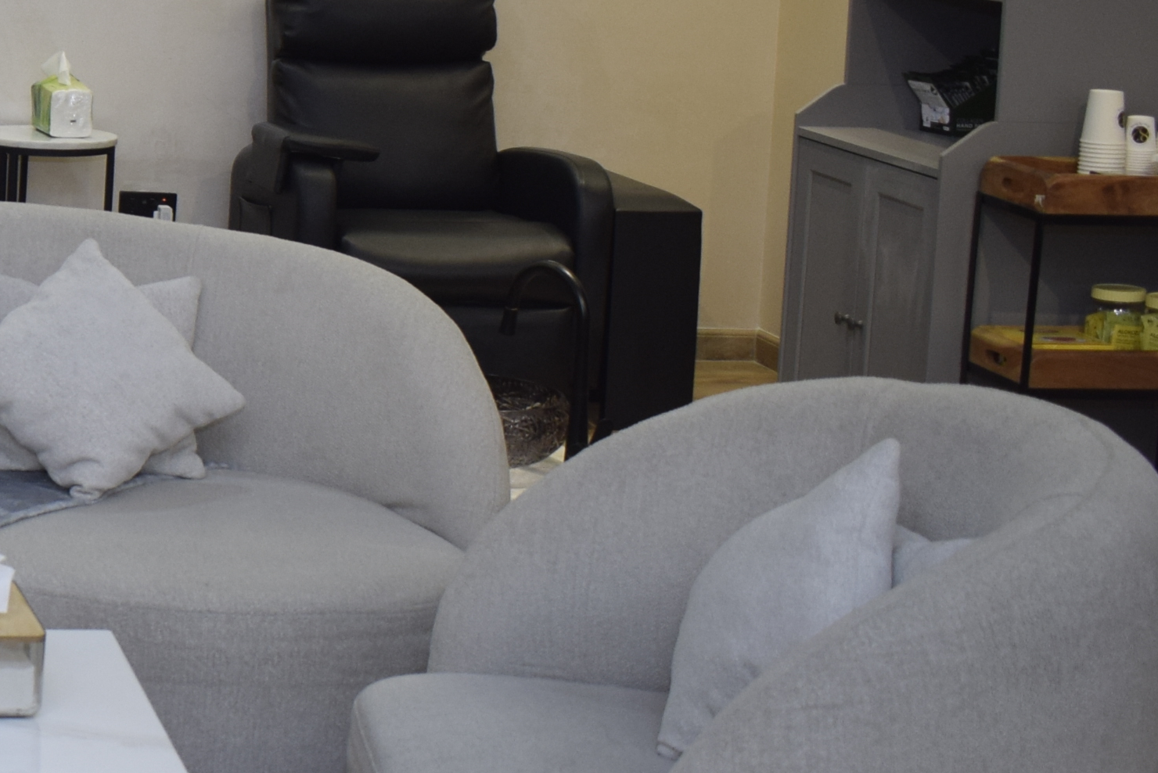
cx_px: -393
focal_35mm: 82
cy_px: 96
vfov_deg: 16.5
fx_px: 2639
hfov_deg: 22.0
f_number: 3.5
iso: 400
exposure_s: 1/200
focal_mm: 18
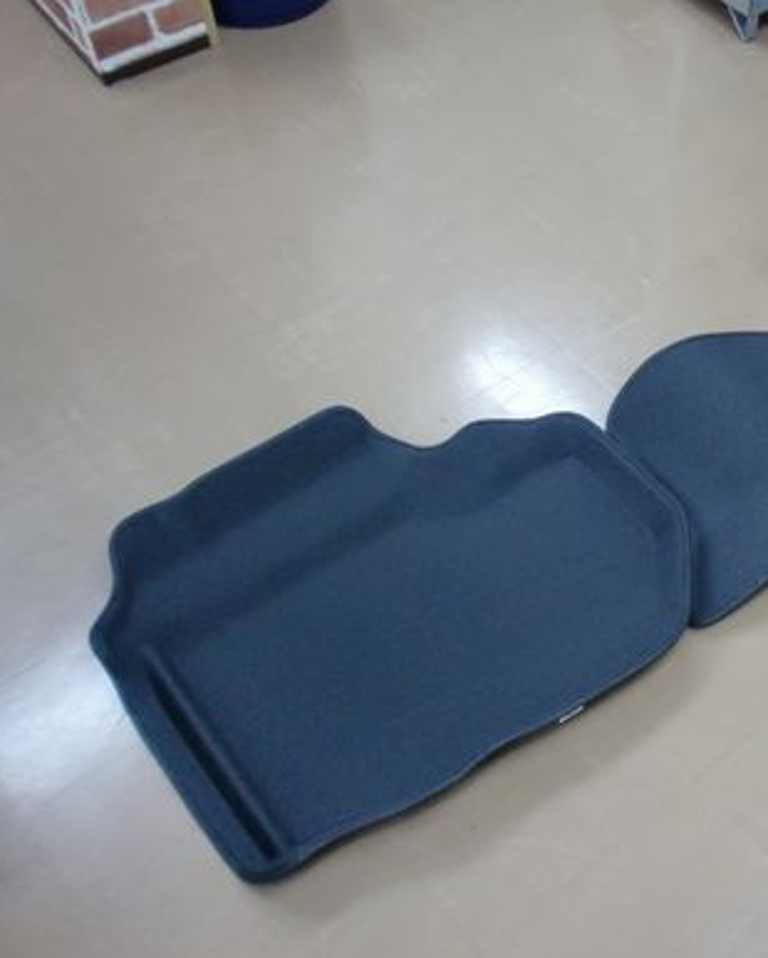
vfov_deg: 41.1
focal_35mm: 45
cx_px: 635
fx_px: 1278
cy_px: 485
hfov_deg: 32.4
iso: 400
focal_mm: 5.58
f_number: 2.8
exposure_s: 1/40
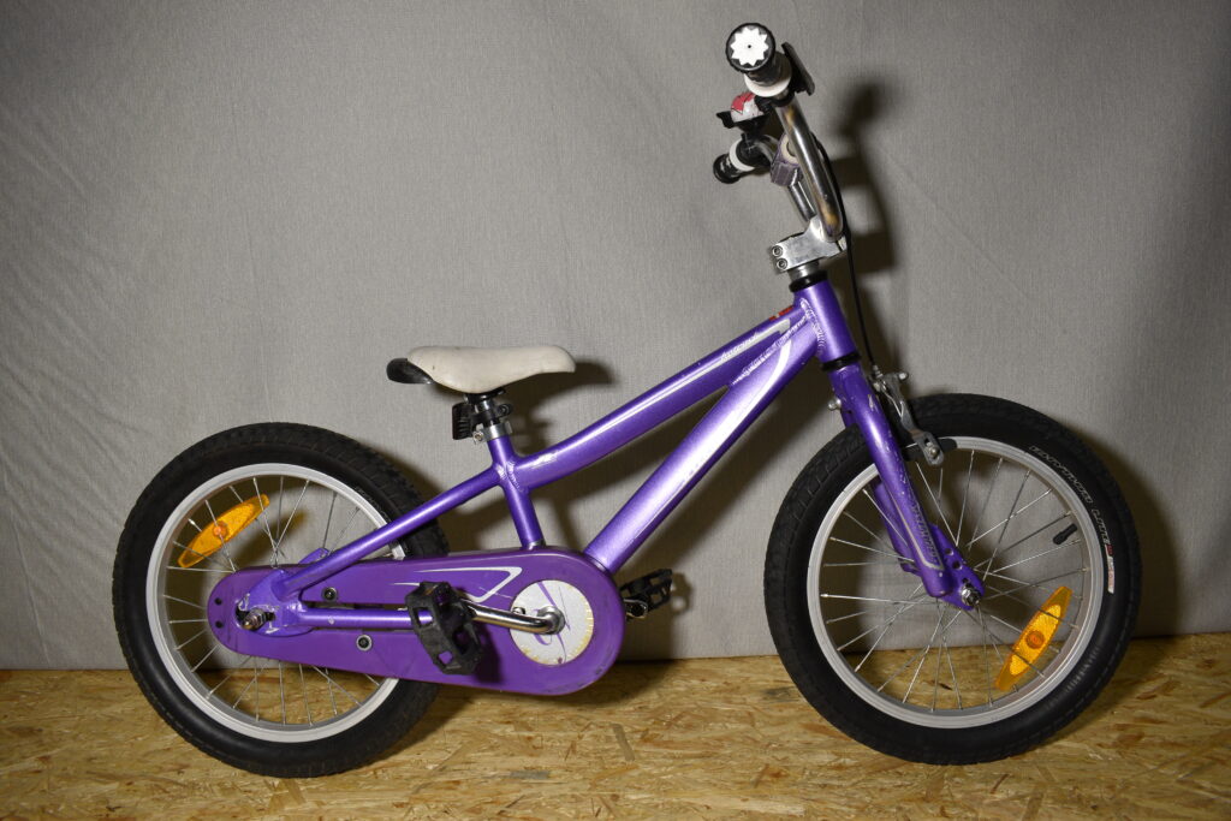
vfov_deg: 47.9
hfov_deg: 67.4
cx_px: 616
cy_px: 410
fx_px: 923
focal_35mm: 27
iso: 400
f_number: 5
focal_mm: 18
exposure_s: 1/100
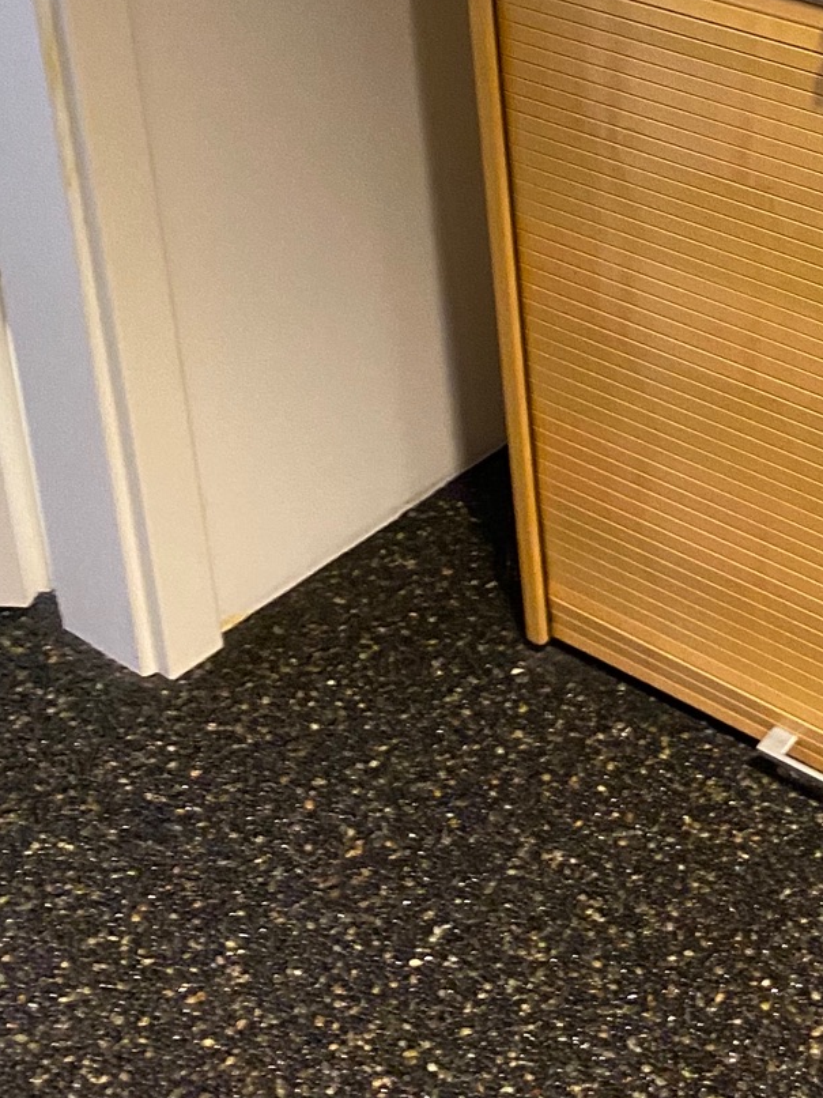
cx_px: 1042
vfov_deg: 26.9
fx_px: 2093
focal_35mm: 66
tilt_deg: -17.8
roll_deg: +0.5
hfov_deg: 20.5
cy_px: -121
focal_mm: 4.25
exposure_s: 1/33
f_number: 1.8
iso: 320
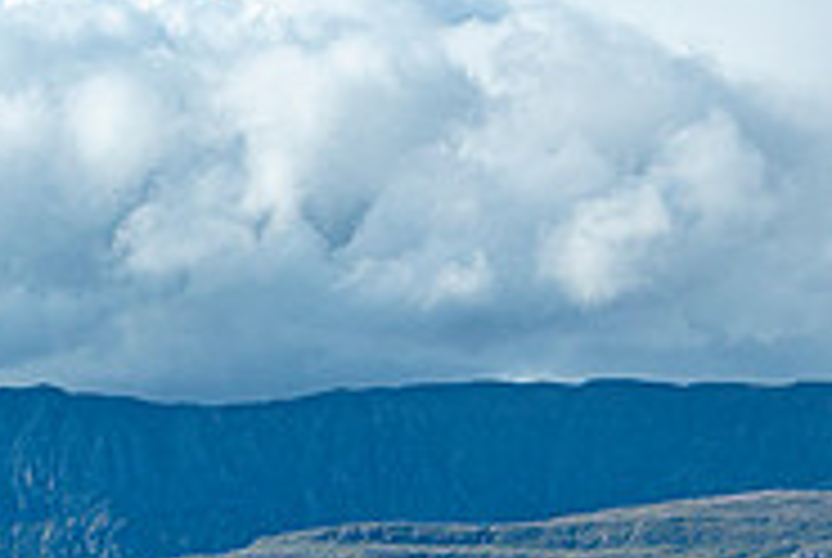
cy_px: 803
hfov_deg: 13.2
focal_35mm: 147
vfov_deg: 9.2
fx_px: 3403
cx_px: -382
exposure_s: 1/250
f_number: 7.1
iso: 125
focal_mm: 17.06
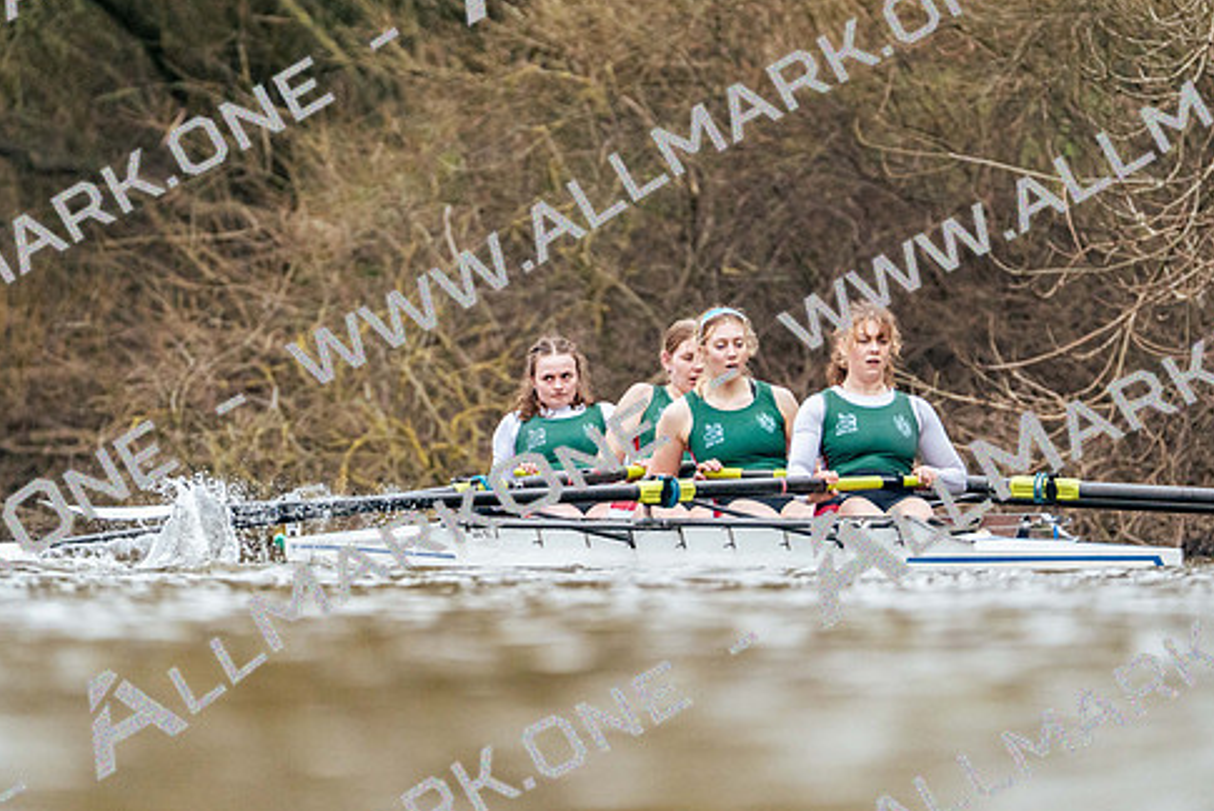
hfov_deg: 2.9
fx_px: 24192
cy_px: 392
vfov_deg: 1.9
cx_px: 596
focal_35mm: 717
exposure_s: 1/2000
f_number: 6.3
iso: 5000
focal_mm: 600
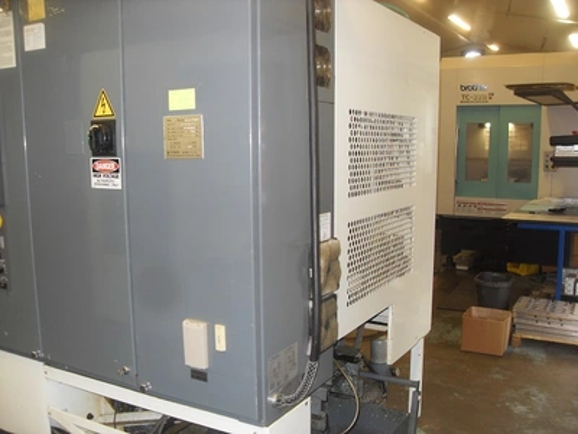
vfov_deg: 41.8
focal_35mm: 34
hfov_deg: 54.0
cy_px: 217
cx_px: 289
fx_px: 568
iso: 100
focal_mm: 6.3
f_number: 2.8
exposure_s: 1/45
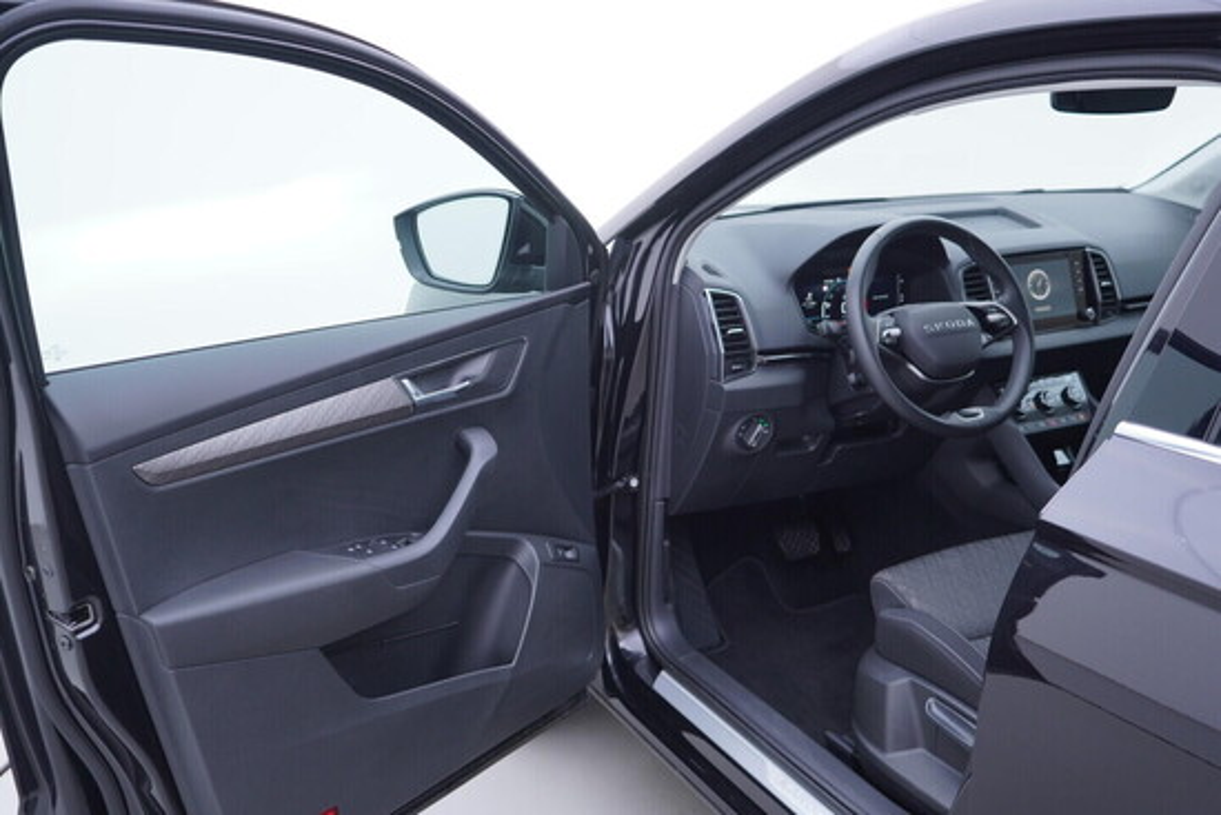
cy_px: 408
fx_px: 1221
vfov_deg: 36.9
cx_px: 610
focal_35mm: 36
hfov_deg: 53.1
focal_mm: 24
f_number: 2.8
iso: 125
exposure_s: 1/40
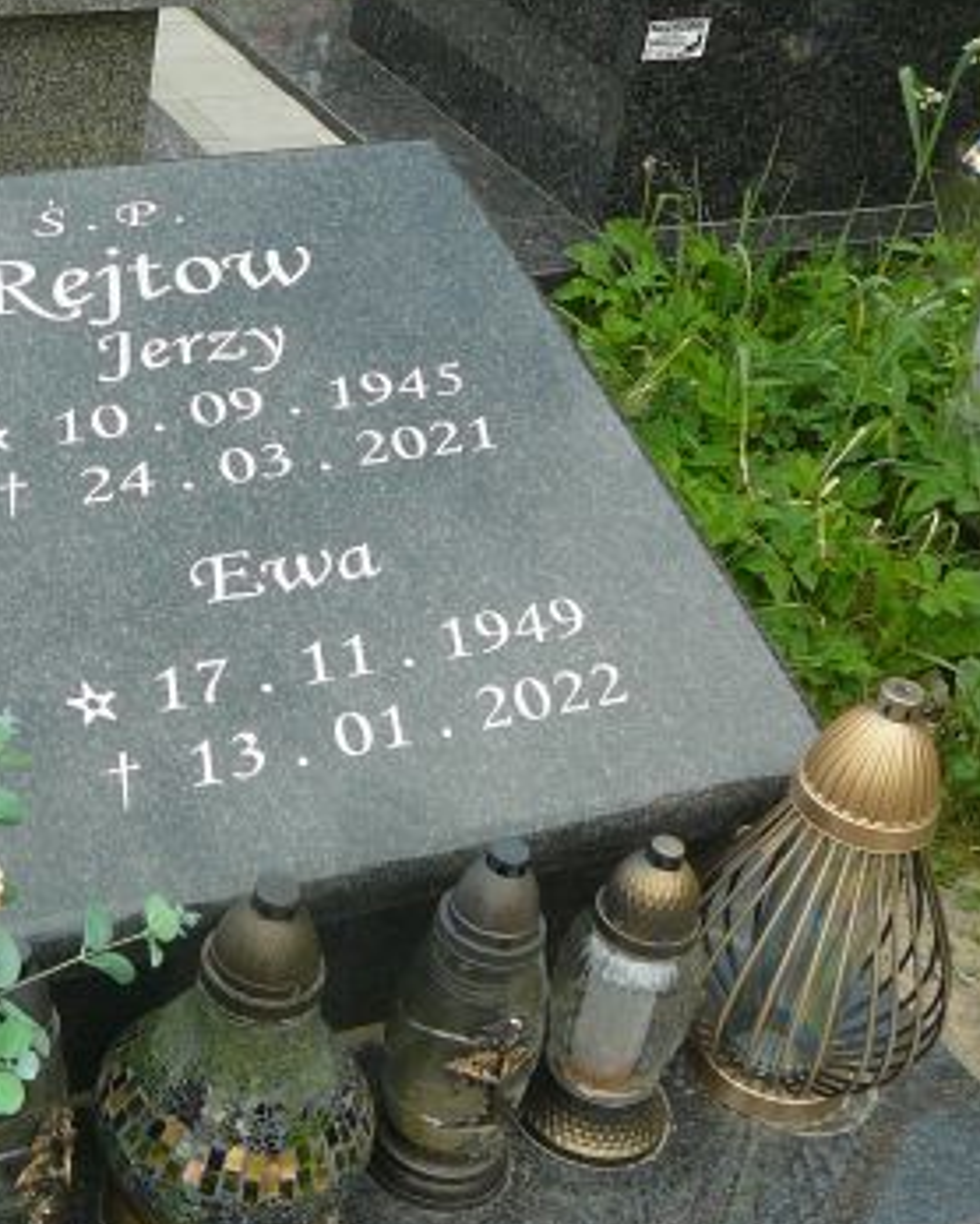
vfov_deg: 30.0
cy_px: 571
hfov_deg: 23.4
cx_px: 32
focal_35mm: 63
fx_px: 2282
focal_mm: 5.2
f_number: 2.8
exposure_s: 1/500
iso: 80
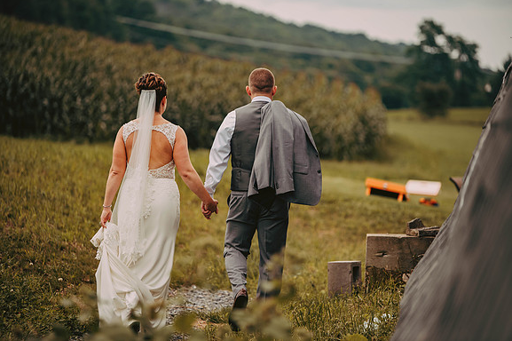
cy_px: 170
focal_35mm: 161
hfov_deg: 12.8
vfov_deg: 8.5
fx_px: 2288
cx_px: 256
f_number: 2.8
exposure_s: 1/640
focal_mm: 160
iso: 200
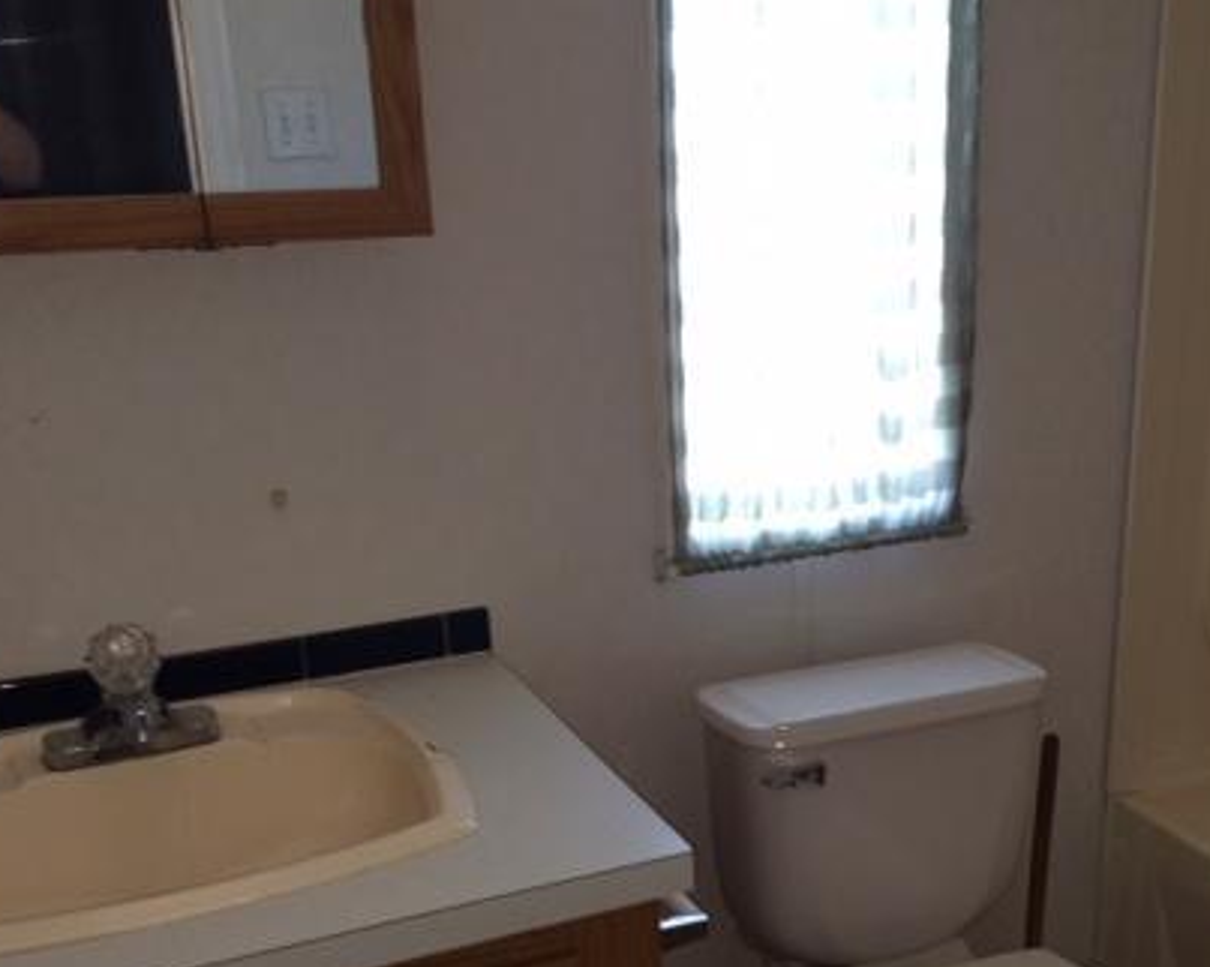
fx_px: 1611
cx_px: 820
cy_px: 694
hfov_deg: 40.6
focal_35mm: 45
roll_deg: +0.8
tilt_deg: -21.0
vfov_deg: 32.9
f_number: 2.2
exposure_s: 1/30
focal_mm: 4.15
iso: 40
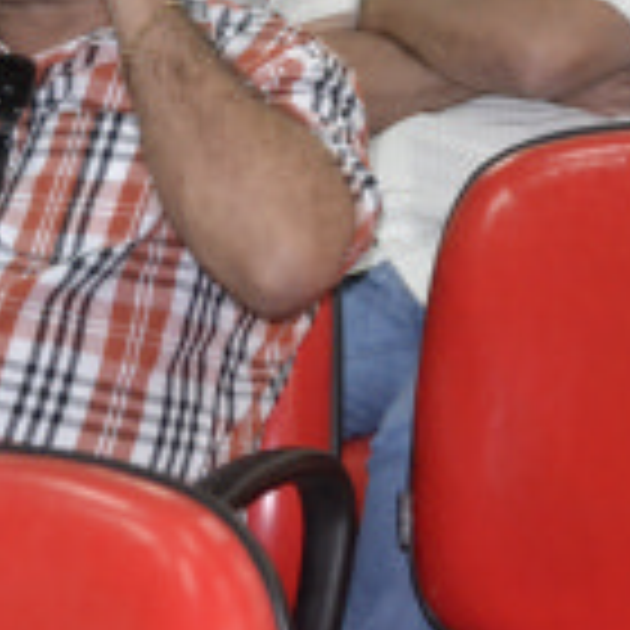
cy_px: -83
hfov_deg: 9.6
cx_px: 526
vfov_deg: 9.5
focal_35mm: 182
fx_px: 3747
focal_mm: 40
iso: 3200
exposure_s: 1/60
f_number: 4.5
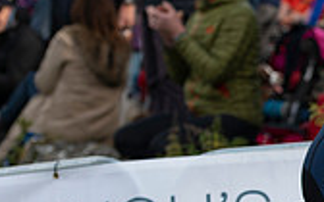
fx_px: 2852
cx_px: 472
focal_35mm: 323
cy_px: 227
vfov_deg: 4.1
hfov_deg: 6.4
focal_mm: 92
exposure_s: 1/1250
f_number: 4.5
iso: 360
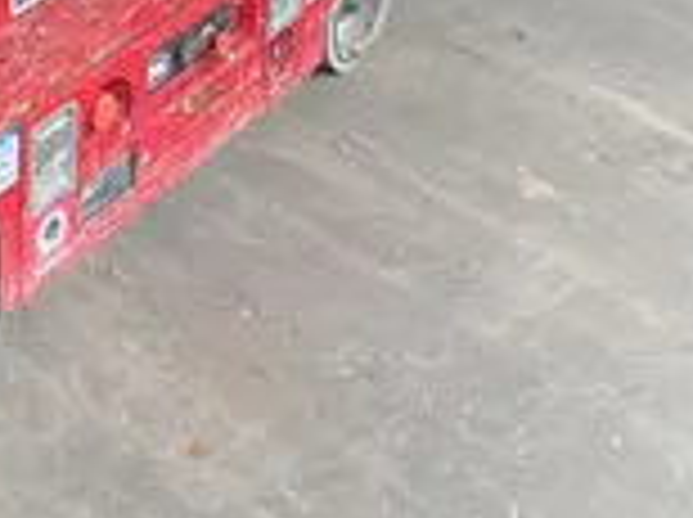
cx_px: -189
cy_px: -381
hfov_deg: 19.6
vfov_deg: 14.2
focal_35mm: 93
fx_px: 1859
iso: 80
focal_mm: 4.25
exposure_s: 1/120
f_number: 1.8
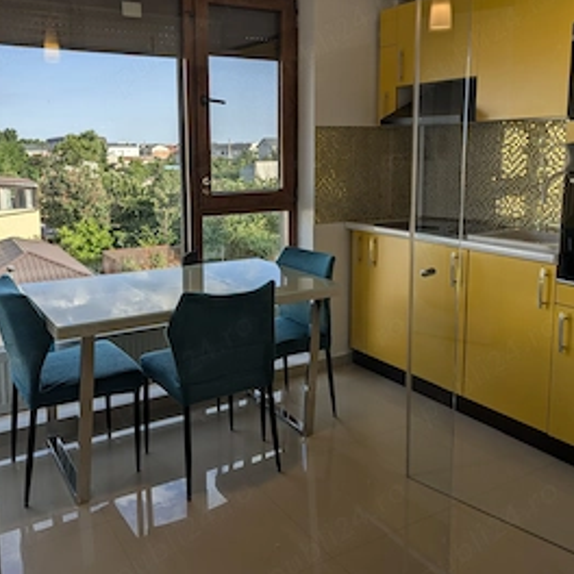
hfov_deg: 51.0
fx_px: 600
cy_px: 237
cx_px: 259
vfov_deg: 50.9
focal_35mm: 32
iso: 50
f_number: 1.85
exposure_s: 1/838
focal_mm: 6.81
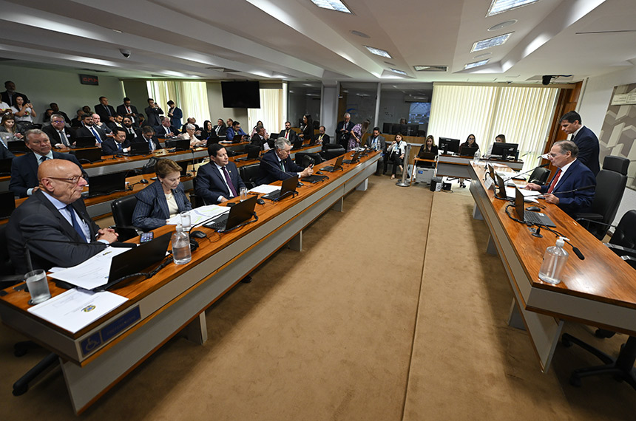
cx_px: 318
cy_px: 210
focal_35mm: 14
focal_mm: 14
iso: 800
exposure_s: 1/125
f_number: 2.8
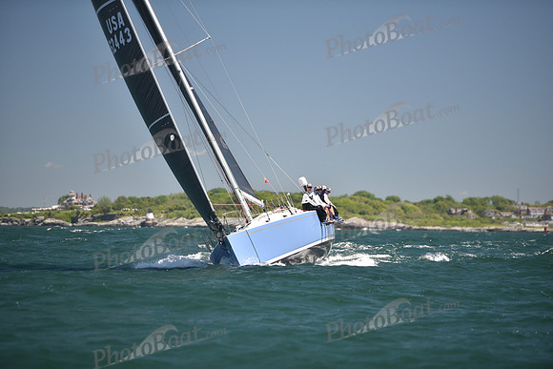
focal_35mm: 195
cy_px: 184
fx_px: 2996
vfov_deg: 7.0
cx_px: 276
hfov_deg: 10.5
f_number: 2.8
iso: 200
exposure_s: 1/1000
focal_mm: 195
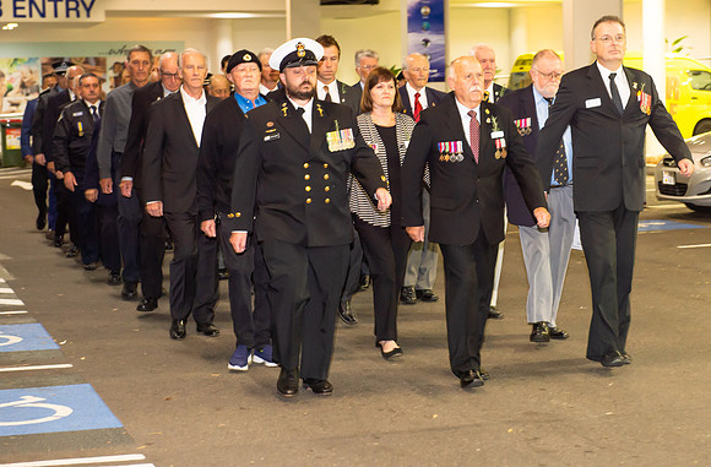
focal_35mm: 88
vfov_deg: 15.4
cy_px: 231
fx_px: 1724
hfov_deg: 23.3
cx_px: 399
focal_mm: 70
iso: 800
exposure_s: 1/60
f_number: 5.6
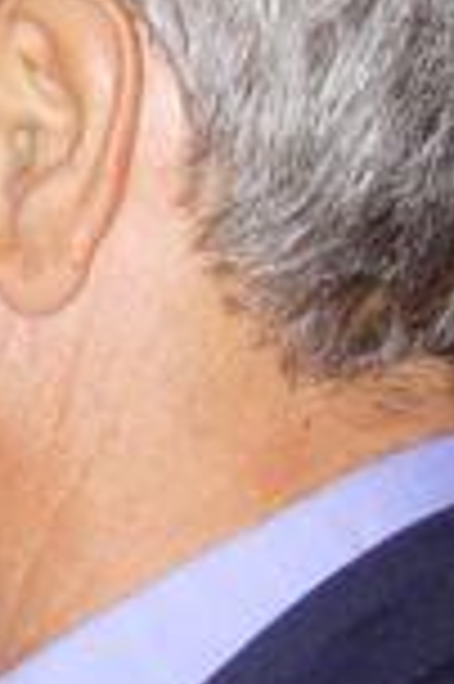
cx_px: -337
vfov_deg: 7.7
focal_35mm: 267
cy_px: 454
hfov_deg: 5.1
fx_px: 5062
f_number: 2.8
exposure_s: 1/64
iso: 79
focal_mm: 7.8
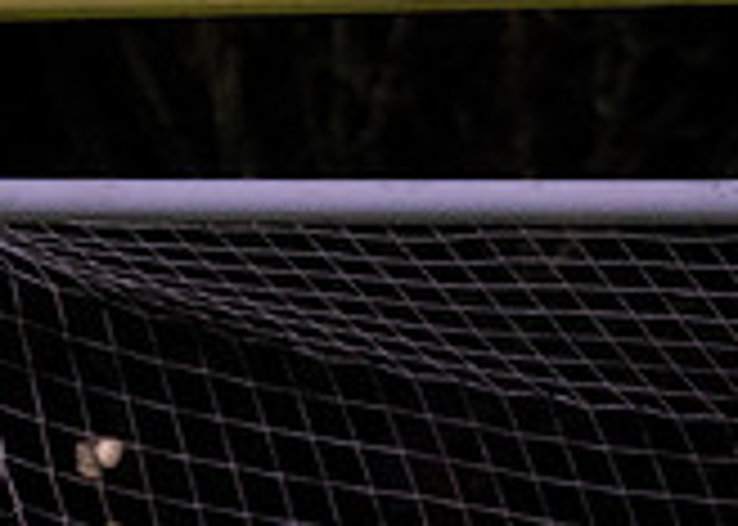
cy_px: 1029
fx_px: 28494
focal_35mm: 1360
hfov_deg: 1.5
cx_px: 525
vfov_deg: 1.1
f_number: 2.8
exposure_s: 1/1000
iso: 2500
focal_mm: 200
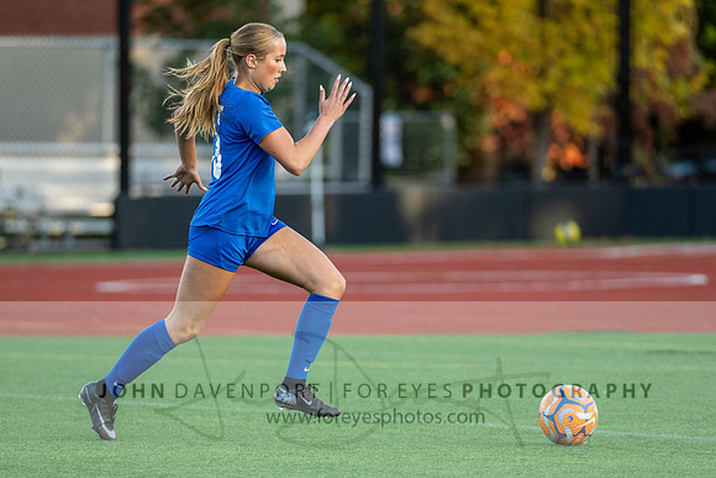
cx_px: 321
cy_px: 270
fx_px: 7641
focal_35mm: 384
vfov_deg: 3.6
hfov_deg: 5.4
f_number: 4
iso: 1600
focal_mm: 310
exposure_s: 1/1000
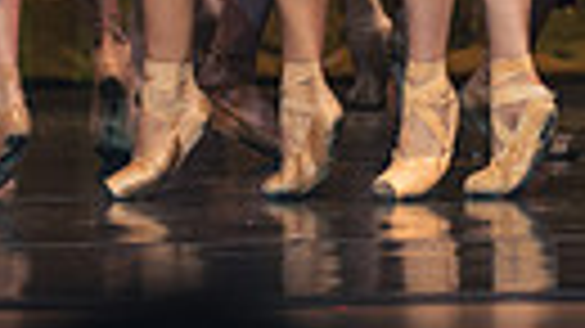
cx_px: 356
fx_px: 18421
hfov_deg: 1.8
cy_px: -521
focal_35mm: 1188
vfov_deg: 1.0
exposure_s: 1/500
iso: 640
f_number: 2.8
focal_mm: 170
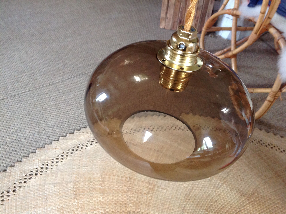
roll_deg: -6.8
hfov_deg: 52.7
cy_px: 107
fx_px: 289
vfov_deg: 40.6
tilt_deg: -39.6
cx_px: 143
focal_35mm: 35
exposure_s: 1/15
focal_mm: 4.28
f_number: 2.4
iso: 250
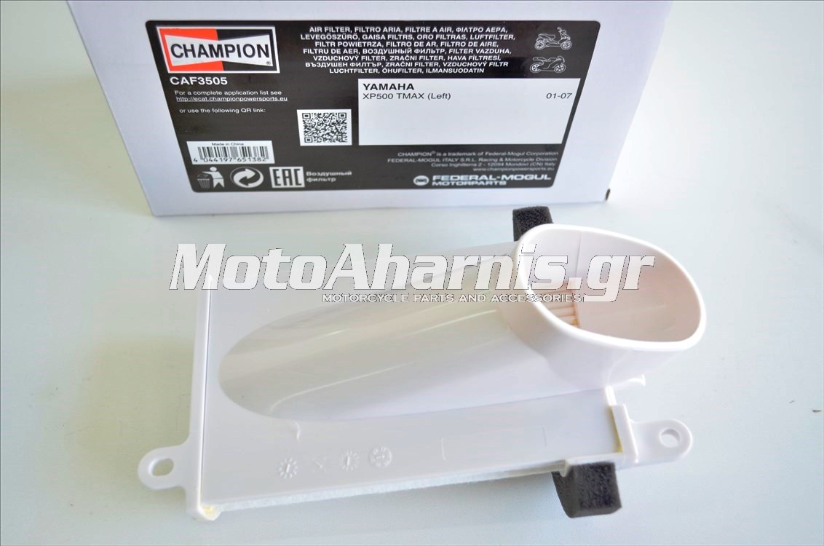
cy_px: 273
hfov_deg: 53.2
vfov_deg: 36.7
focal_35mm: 36
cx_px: 412
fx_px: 822
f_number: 4.5
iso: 720
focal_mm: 24
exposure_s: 1/125
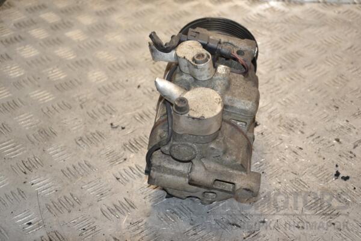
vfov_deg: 21.6
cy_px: 120
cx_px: 180
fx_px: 632
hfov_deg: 31.9
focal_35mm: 63
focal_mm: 42
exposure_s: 1/200
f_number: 5
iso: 800
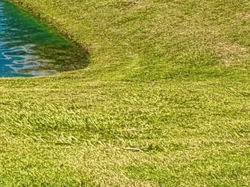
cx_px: -218
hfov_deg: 18.2
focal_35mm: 81
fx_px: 585
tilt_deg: +3.2
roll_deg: +1.0
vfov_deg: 15.7
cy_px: -145
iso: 25
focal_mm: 2.22
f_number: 2.2
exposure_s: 1/770
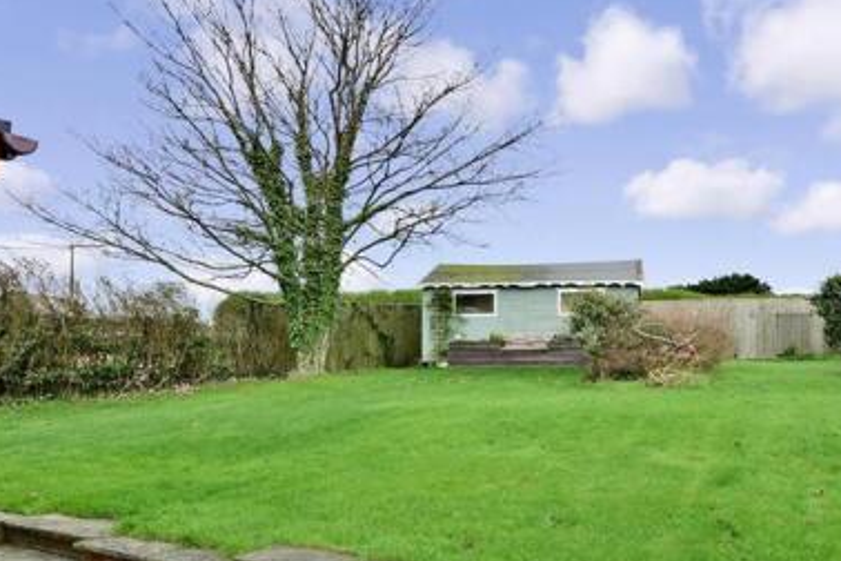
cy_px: 371
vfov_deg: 48.8
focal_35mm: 26
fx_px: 607
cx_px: 503
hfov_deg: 68.7
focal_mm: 10
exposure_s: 1/125
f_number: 5.6
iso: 200
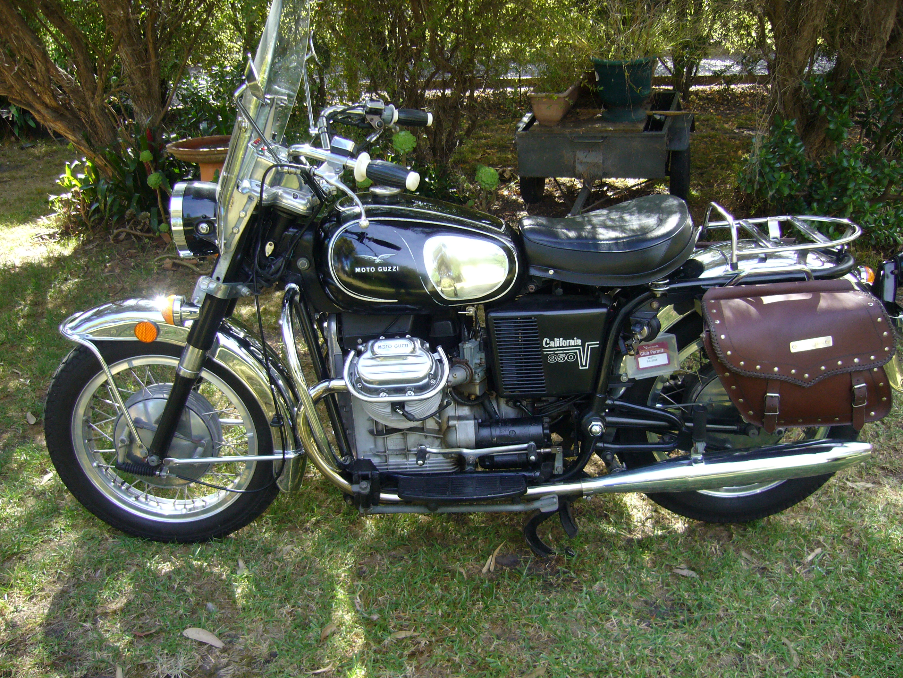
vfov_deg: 40.7
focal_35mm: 35
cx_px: 452
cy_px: 339
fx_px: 913
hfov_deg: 52.6
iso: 100
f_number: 2.8
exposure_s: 1/125
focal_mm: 5.8
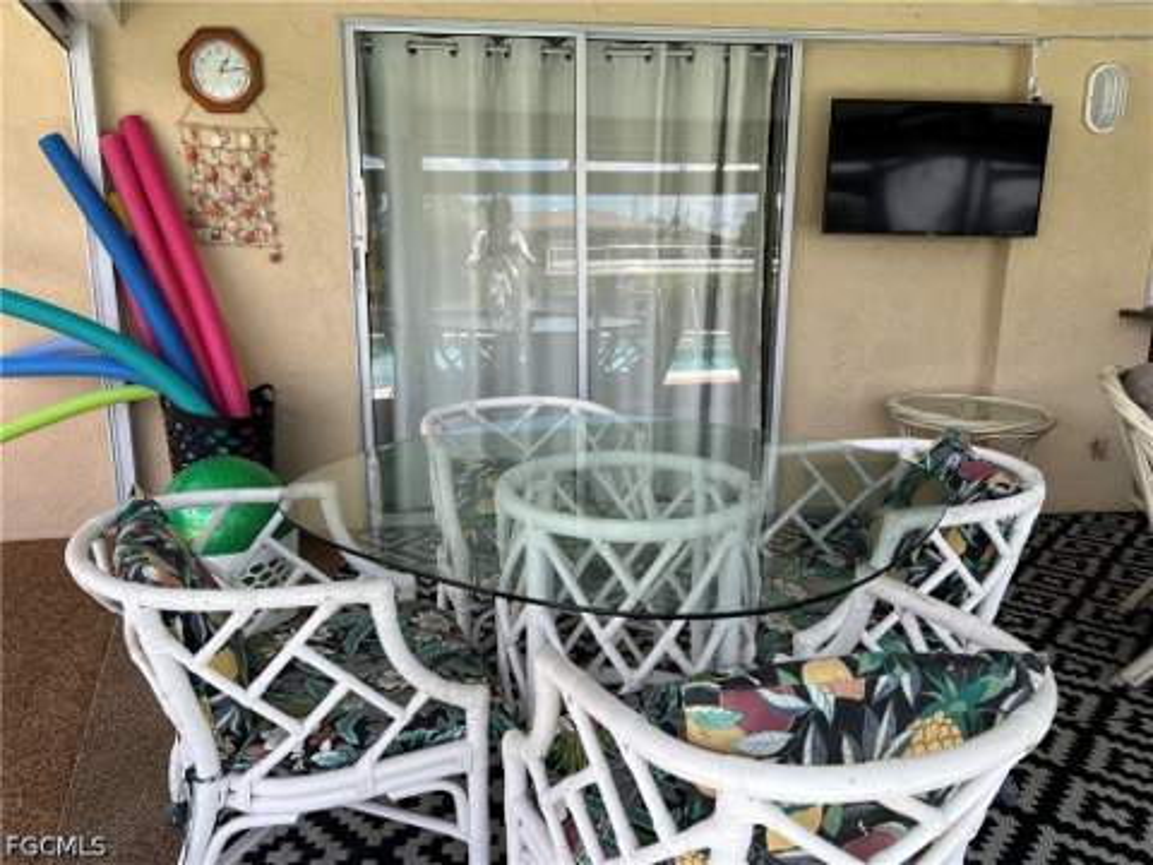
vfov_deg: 53.1
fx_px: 866
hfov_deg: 67.3
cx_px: 576
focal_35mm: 26
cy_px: 432
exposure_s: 1/569
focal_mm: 5.7
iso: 50
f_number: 1.5
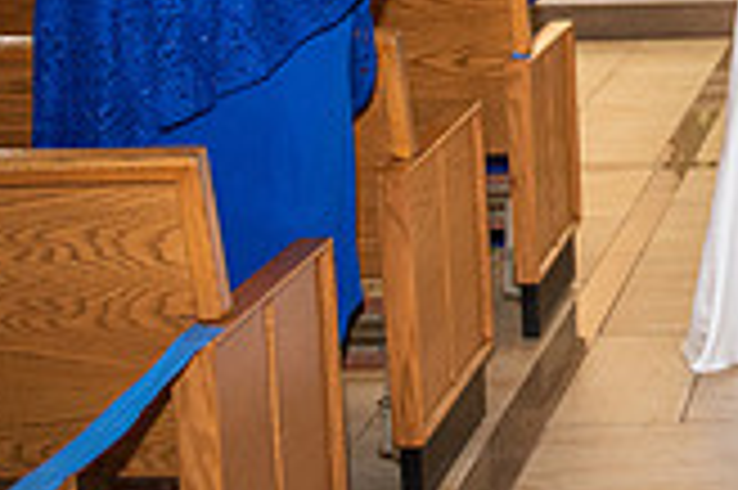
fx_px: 1884
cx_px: 981
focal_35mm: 92
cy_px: -218
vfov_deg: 14.0
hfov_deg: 20.2
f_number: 2.8
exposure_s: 1/160
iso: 1000
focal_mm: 26
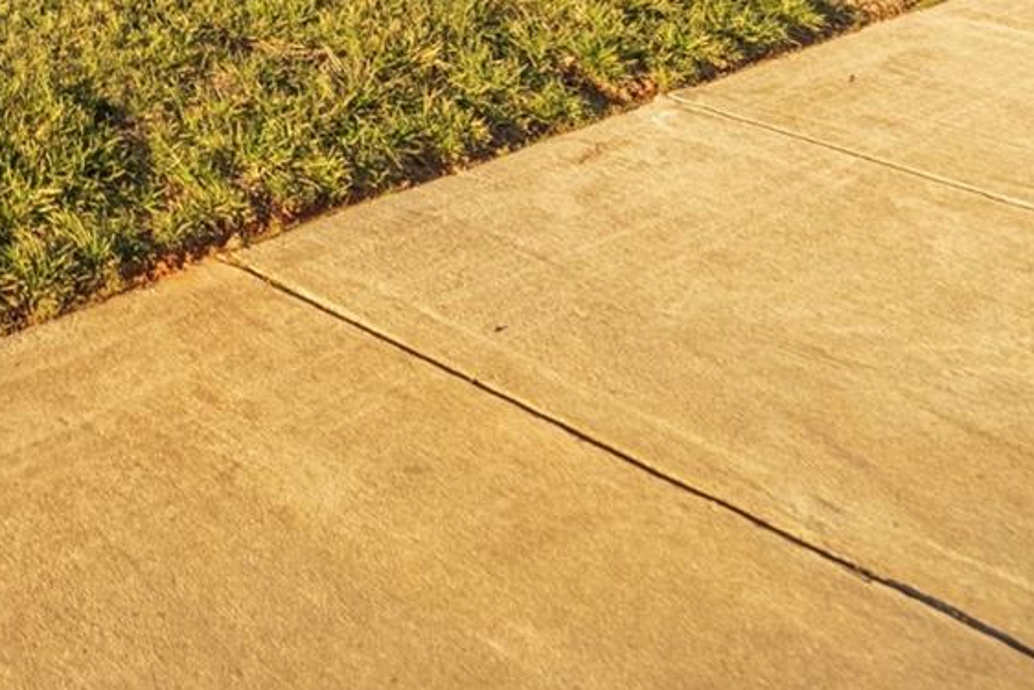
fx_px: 1465
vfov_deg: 20.1
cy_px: -510
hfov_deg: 30.5
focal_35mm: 51
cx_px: -316
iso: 320
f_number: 6.3
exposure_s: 1/4000
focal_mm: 14
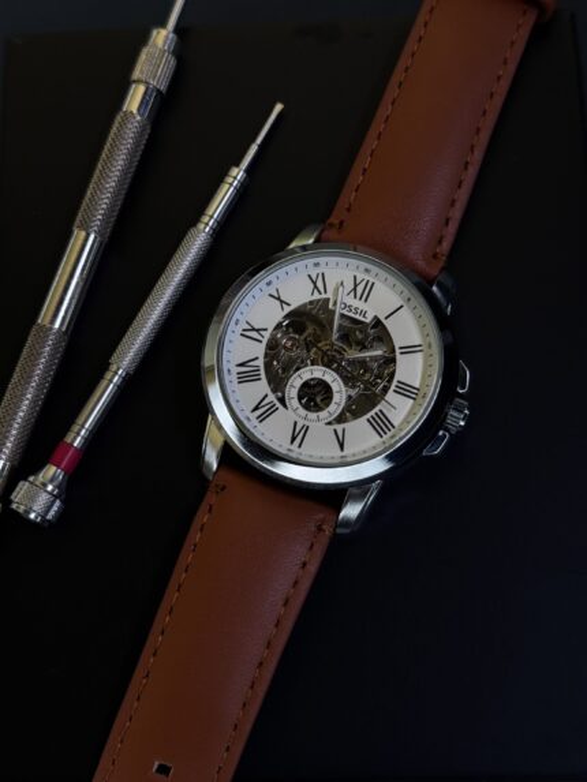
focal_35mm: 48
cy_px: 391
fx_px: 1085
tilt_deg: -73.6
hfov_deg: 30.3
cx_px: 294
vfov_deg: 39.6
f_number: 1.78
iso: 64
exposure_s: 1/1215
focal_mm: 6.76
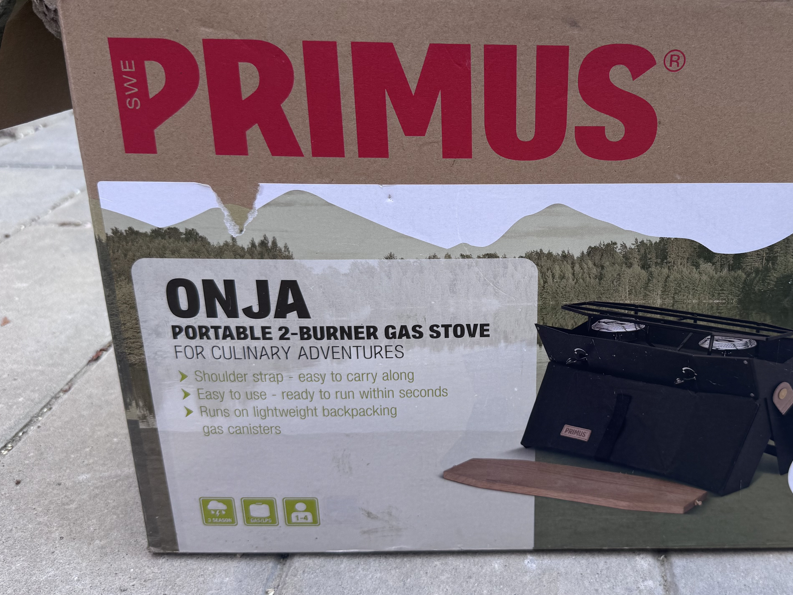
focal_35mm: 36
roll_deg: +1.1
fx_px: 825
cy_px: 259
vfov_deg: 39.6
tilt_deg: -22.4
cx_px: 542
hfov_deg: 50.2
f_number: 1.78
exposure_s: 1/376
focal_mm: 6.76
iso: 80
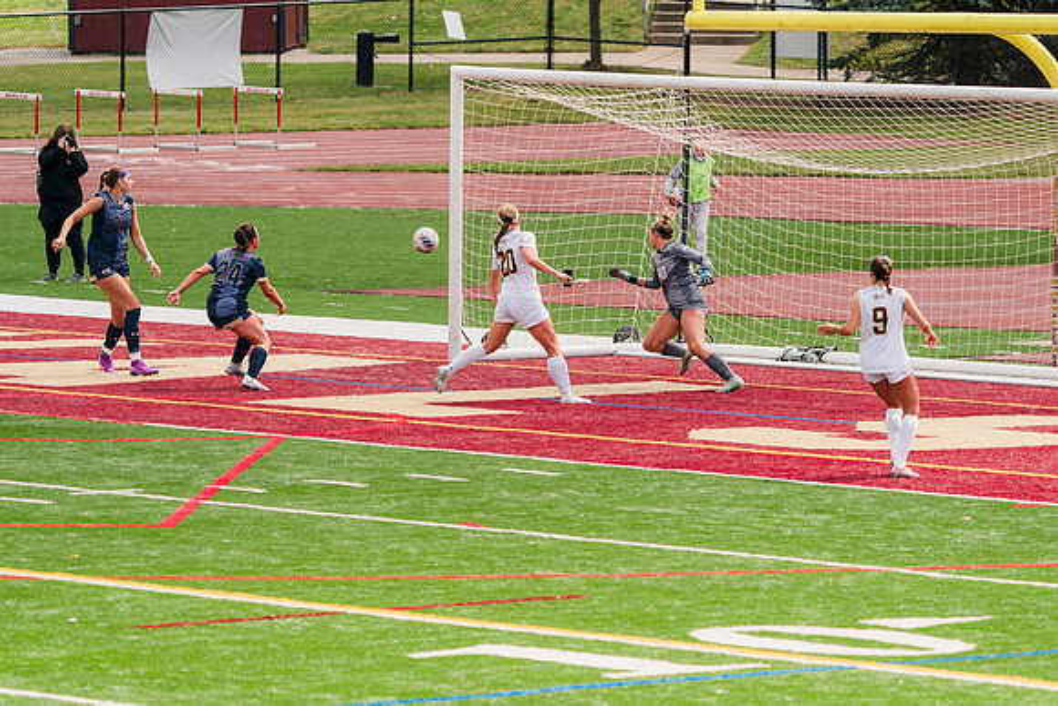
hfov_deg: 7.1
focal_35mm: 289
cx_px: 529
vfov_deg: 4.8
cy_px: 353
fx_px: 8495
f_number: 5.6
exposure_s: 1/1600
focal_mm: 289
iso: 400
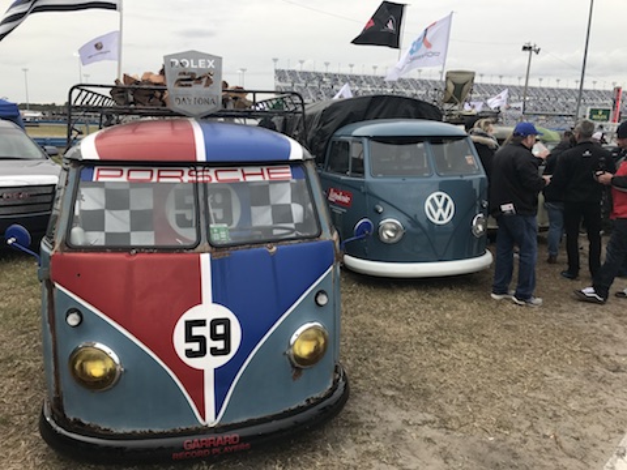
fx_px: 507
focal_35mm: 28
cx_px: 314
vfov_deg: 49.7
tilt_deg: -11.8
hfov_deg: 63.4
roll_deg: -2.6
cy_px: 235
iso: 20
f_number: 1.8
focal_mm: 3.99
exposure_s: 1/334
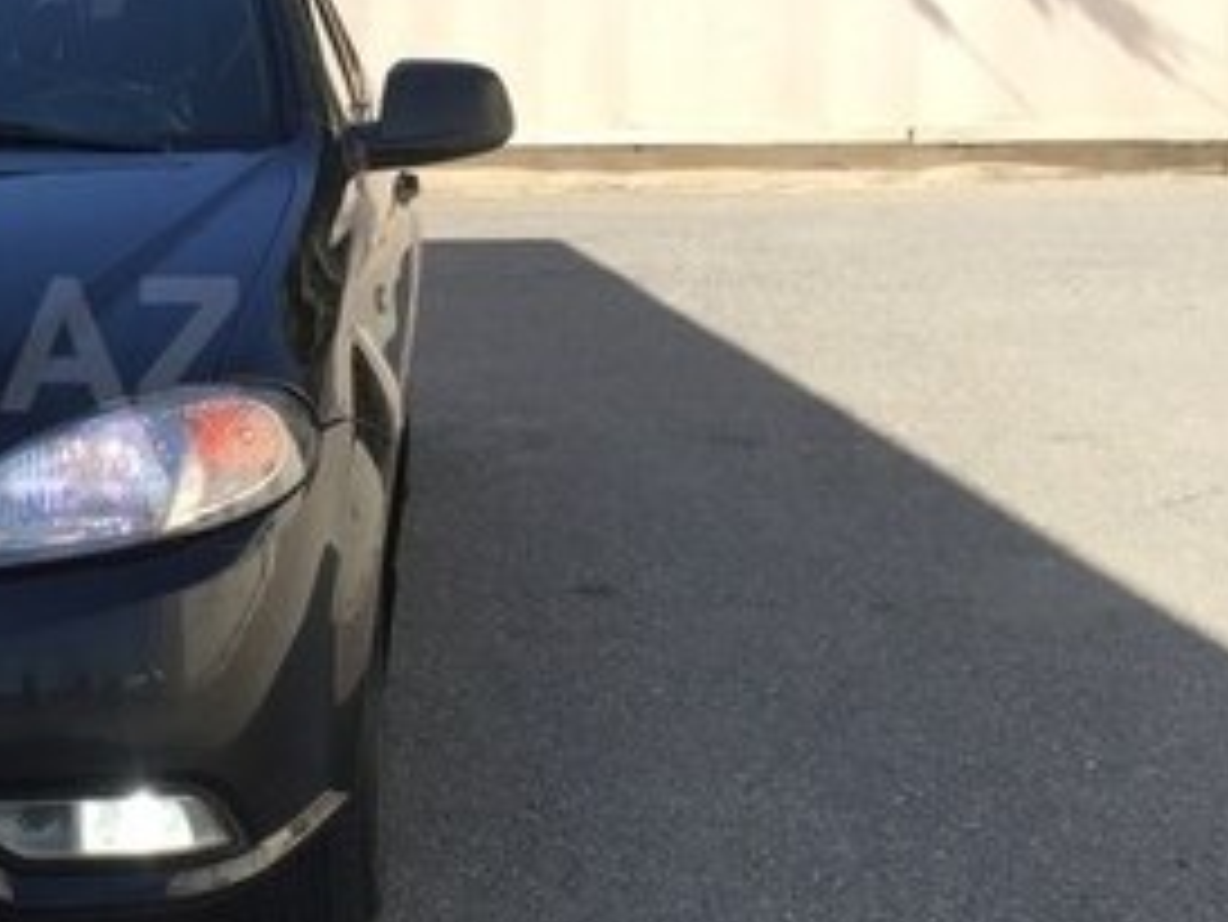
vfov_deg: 21.0
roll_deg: +1.5
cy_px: 344
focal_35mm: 70
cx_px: -220
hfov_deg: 25.2
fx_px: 2484
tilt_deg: -6.2
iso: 32
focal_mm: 4.15
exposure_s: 1/1068
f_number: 2.2
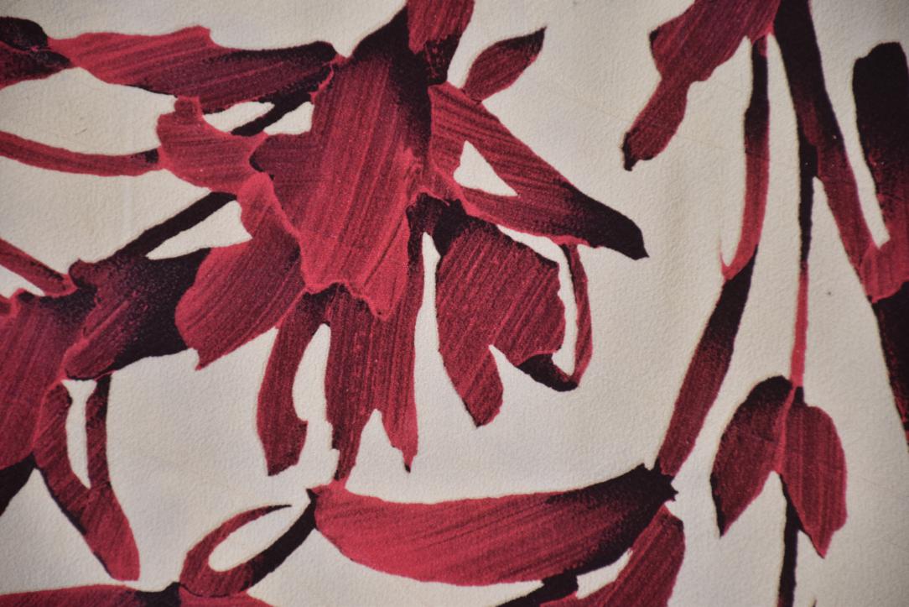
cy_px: 304
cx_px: 454
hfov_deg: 9.8
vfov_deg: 6.5
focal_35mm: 210
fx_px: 5303
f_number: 5.6
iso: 400
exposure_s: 1/40
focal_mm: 140
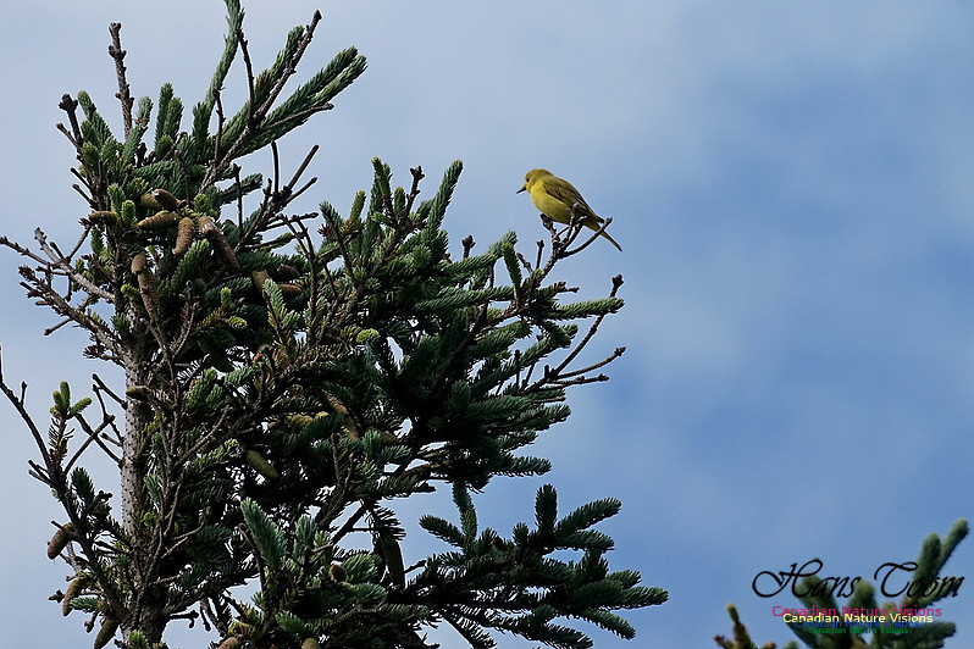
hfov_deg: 6.5
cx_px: 487
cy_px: 324
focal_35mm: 316
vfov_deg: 4.3
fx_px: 8549
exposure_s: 1/1600
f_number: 10
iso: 800
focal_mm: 210
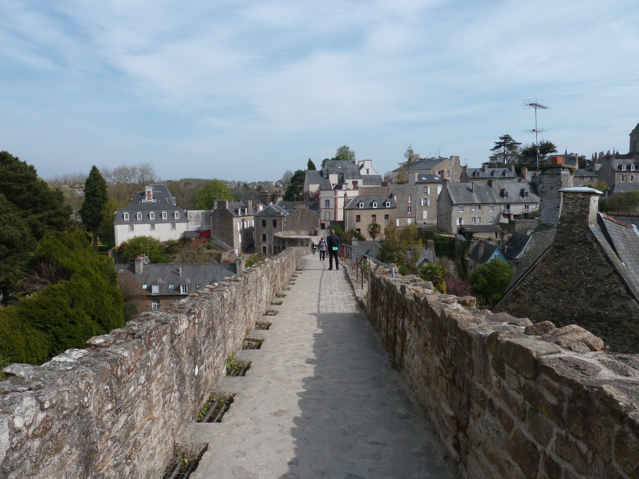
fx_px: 461
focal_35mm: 25
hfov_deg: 69.4
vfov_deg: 54.9
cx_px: 320
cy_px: 240
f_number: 5
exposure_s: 1/400
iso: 80
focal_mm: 4.1
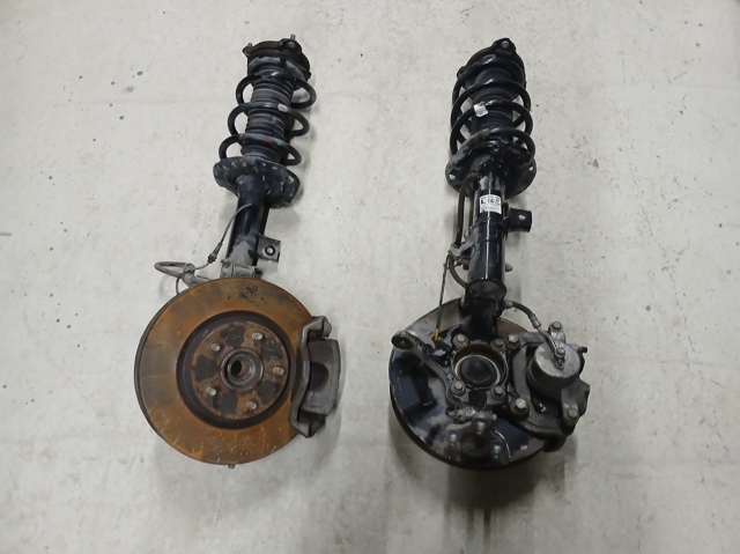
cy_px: 277
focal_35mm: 26
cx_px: 370
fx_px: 555
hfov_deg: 67.3
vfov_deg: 53.0
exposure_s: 1/25
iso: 320
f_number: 1.8
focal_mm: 3.98
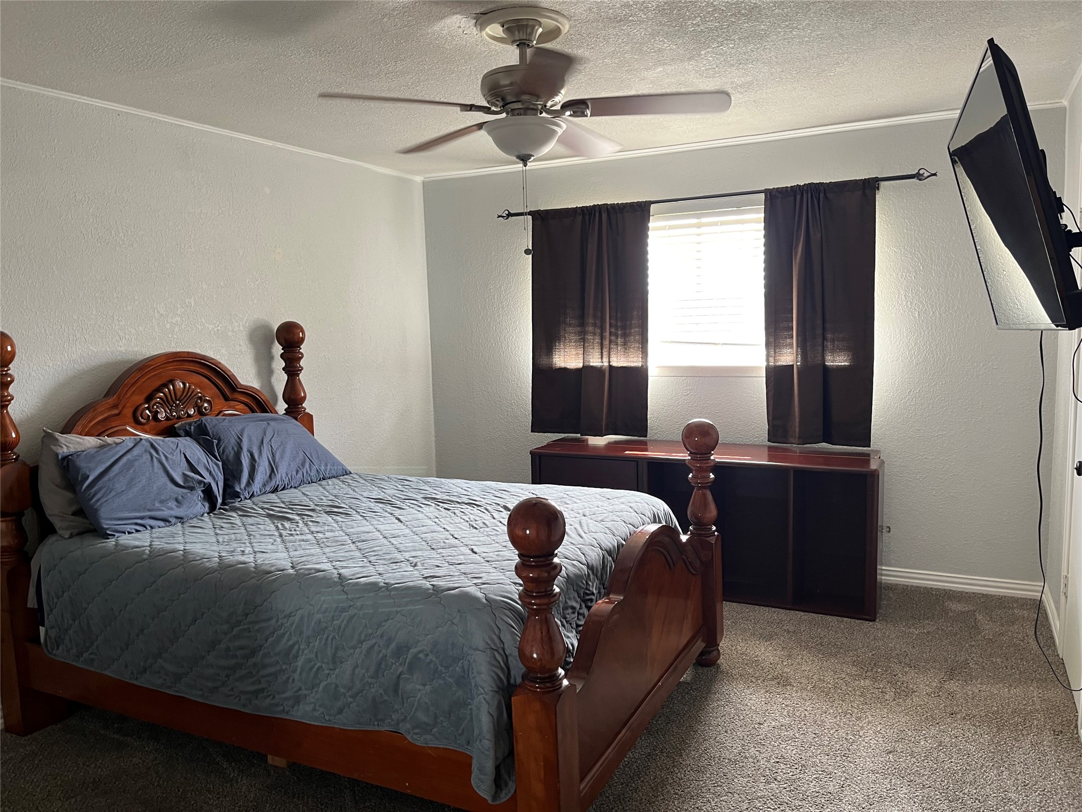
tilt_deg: -7.7
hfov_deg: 67.3
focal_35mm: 26
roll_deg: +1.5
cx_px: 541
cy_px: 406
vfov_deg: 53.1
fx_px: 813
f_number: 1.6
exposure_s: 1/60
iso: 100
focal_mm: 5.1
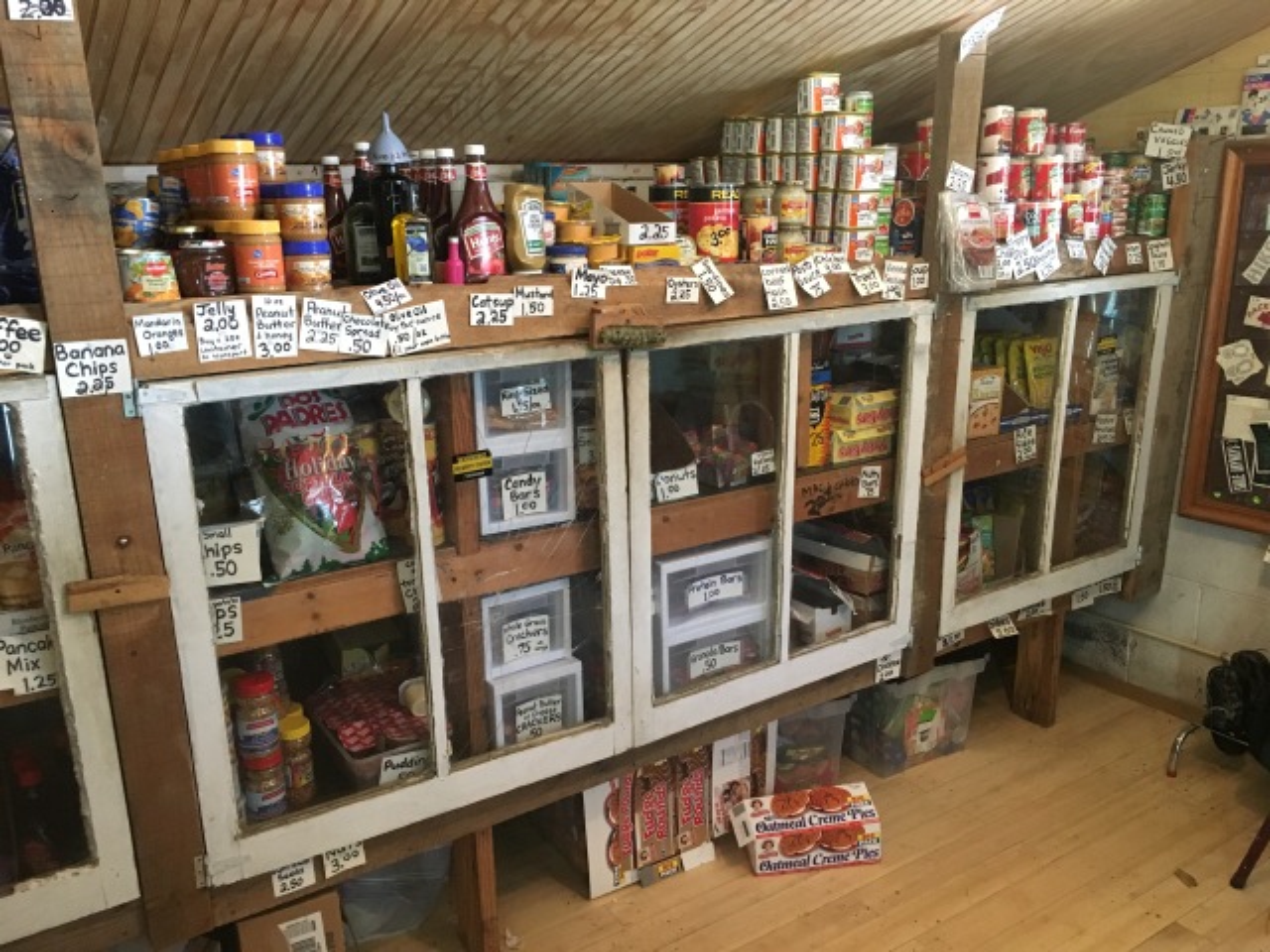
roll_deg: +1.7
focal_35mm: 29
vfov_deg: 48.2
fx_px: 1064
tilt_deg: -13.3
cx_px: 635
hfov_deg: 61.7
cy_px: 476
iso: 200
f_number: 2.2
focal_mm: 4.15
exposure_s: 1/20
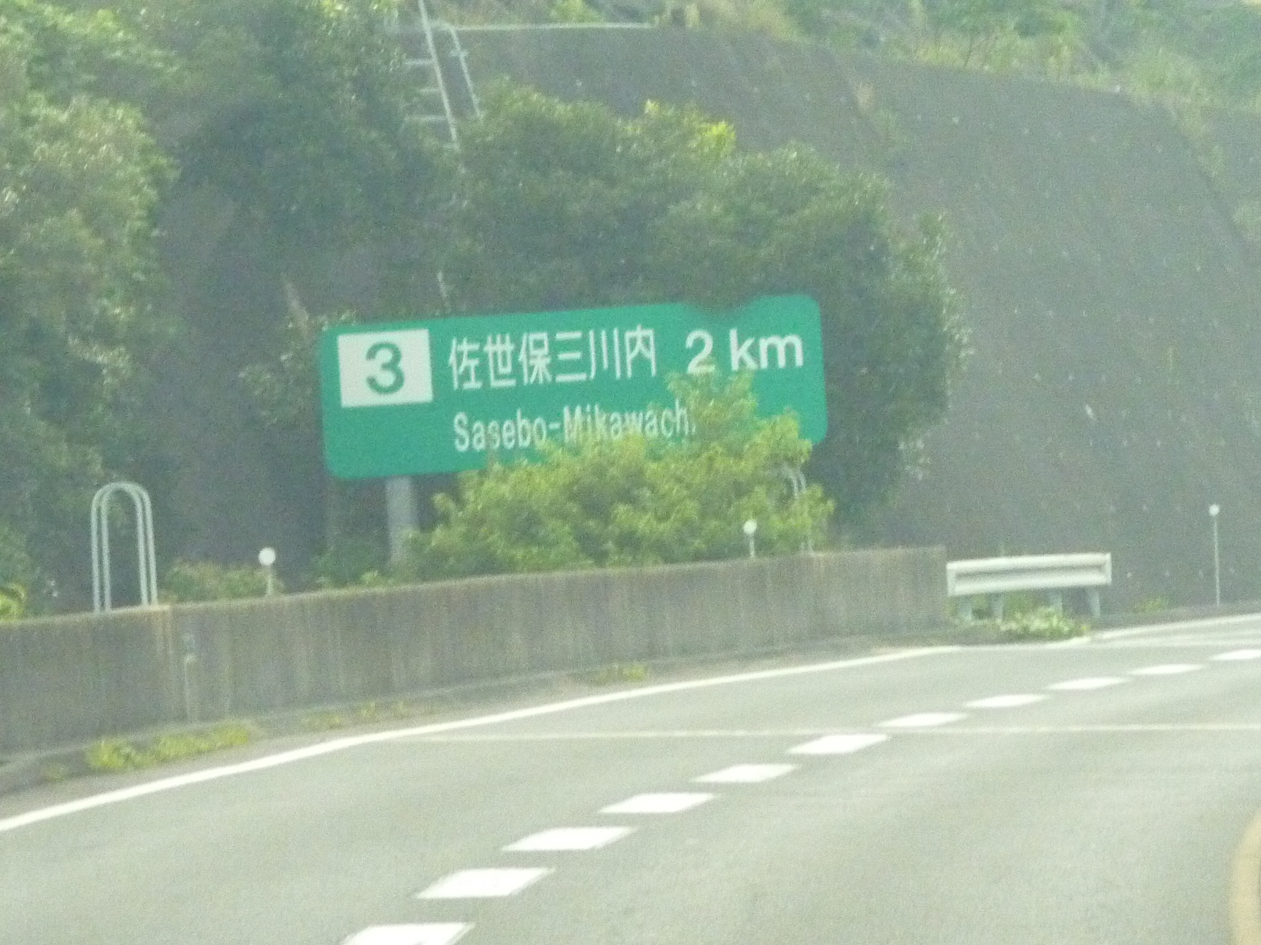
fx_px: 12823
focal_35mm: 352
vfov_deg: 4.2
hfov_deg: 5.6
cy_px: 472
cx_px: 630
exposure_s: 1/400
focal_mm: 32.1
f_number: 4.5
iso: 800
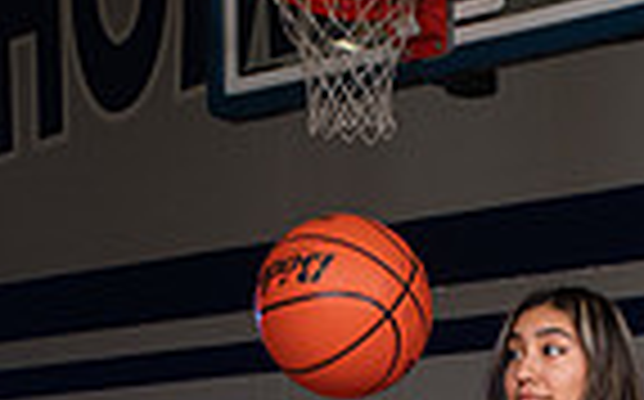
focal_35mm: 109
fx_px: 1911
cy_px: 917
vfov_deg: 10.5
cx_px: 563
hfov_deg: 18.8
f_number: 7.1
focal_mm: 34
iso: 500
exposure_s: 1/320
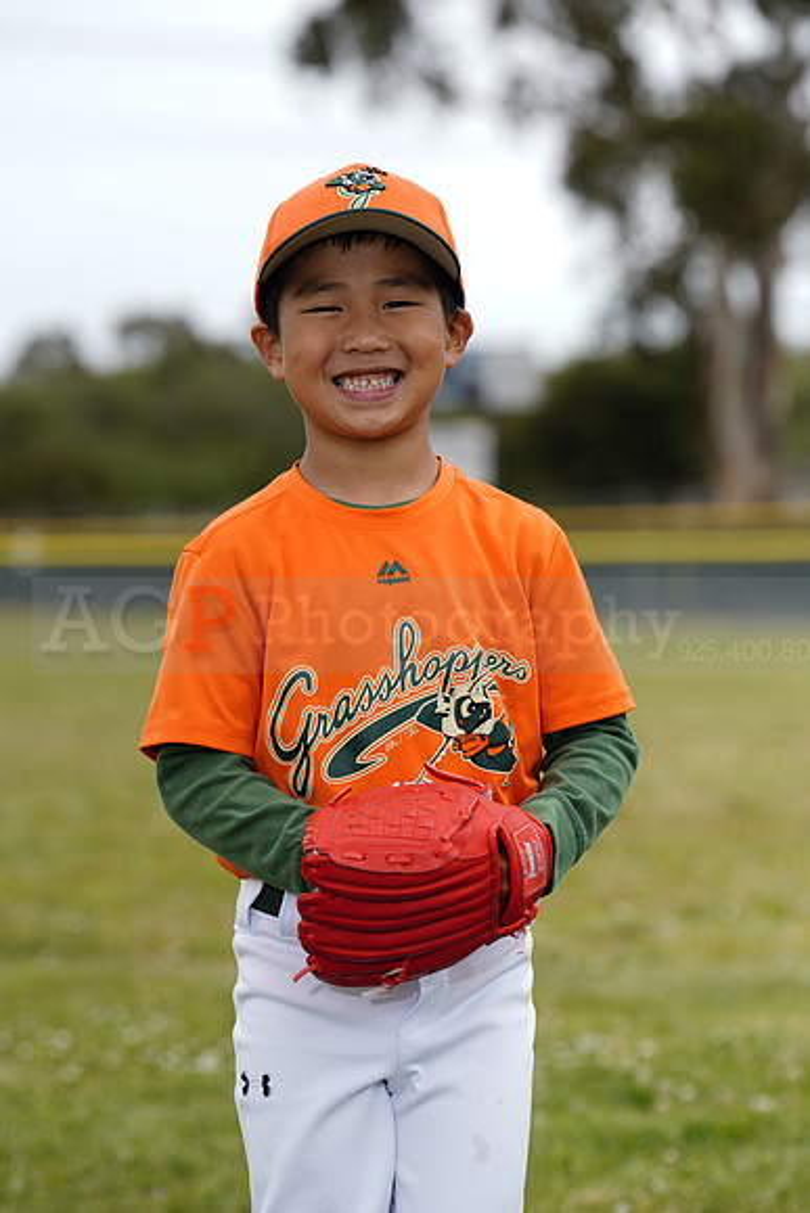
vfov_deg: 13.2
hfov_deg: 8.8
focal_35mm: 156
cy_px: 606
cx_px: 405
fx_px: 5261
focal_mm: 156
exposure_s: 1/250
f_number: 5.6
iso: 50
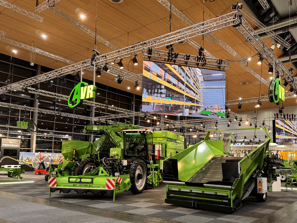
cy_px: 134
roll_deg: -1.2
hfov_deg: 57.8
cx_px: 179
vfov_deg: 45.2
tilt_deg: +5.5
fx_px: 266
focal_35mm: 31
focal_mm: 6.86
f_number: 1.78
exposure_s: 1/50
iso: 320
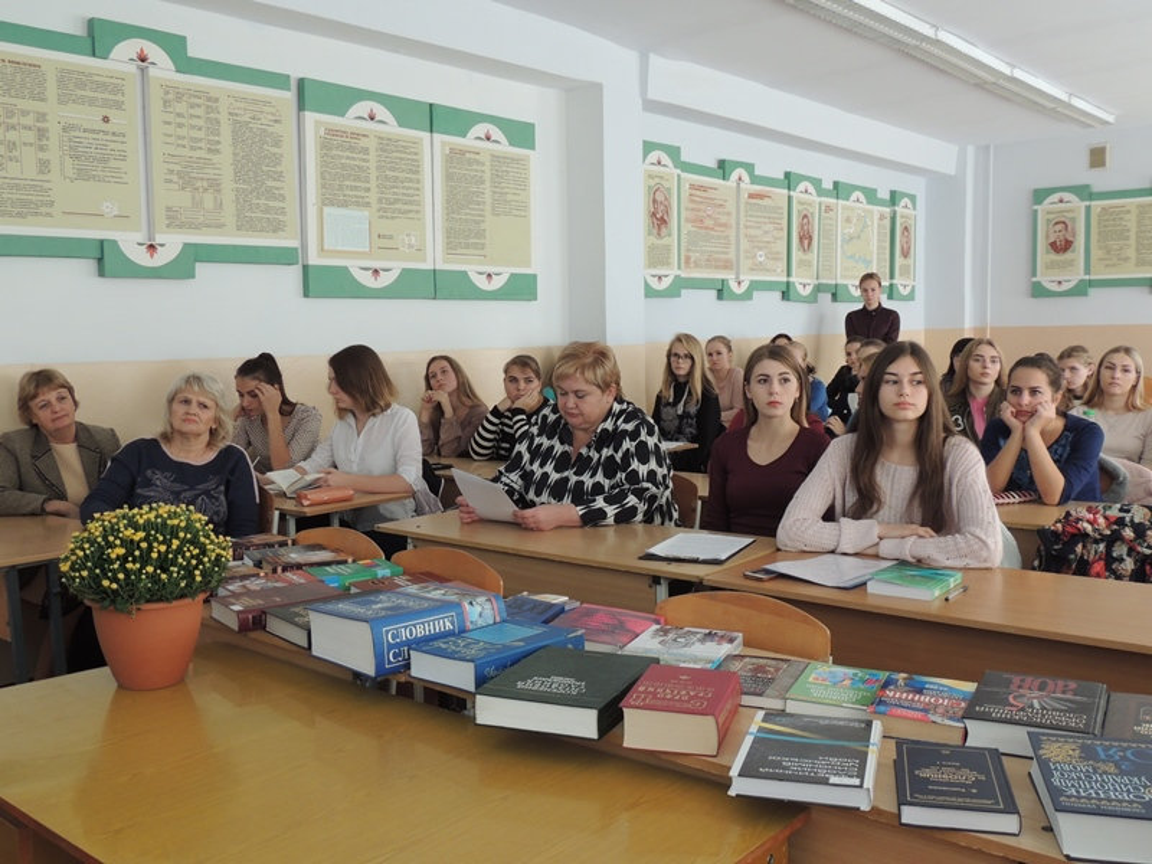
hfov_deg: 55.4
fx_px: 1098
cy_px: 432
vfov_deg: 42.9
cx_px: 576
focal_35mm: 33
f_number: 3.2
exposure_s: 1/50
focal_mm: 5.8
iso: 180
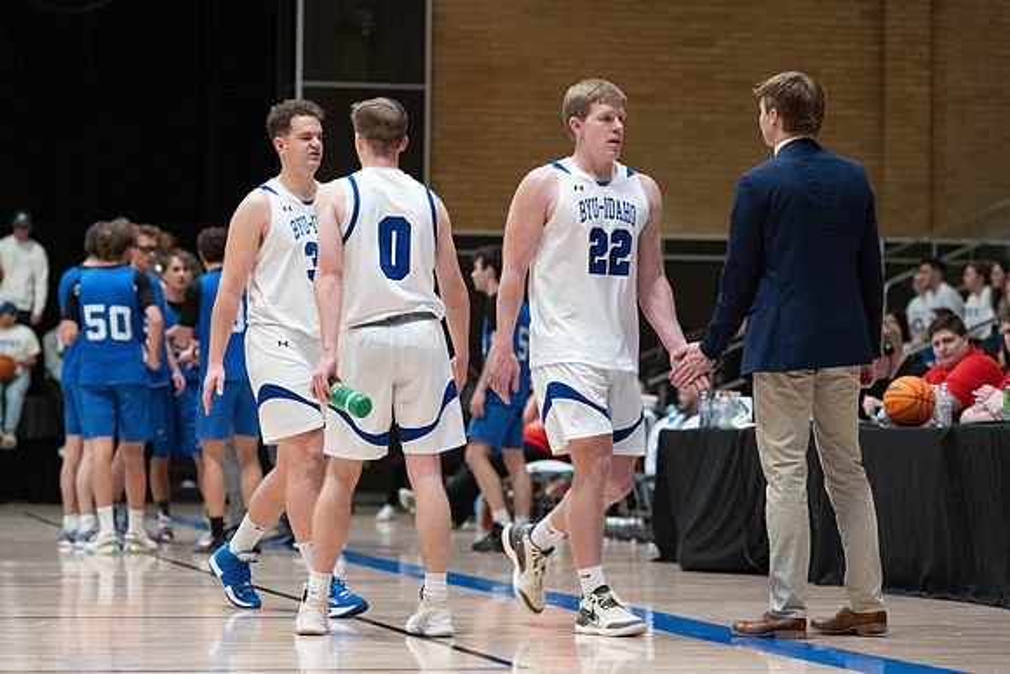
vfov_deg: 10.9
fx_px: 3520
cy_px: 337
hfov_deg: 16.3
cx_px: 504
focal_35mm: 125
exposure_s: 1/400
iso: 6400
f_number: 3.2
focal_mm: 125
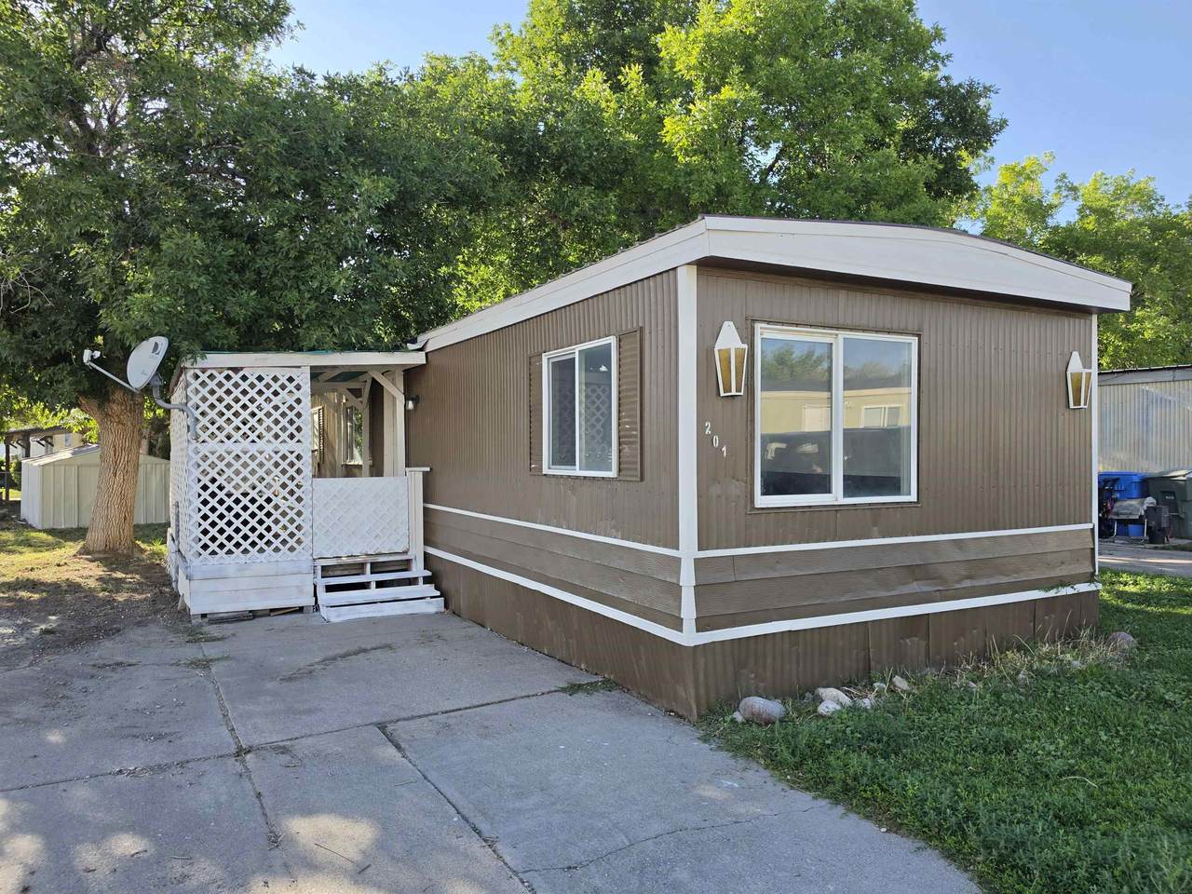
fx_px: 792
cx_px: 596
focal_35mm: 23
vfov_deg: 58.9
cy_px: 447
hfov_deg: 73.9
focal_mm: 6.5
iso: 64
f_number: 1.4
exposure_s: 1/2169
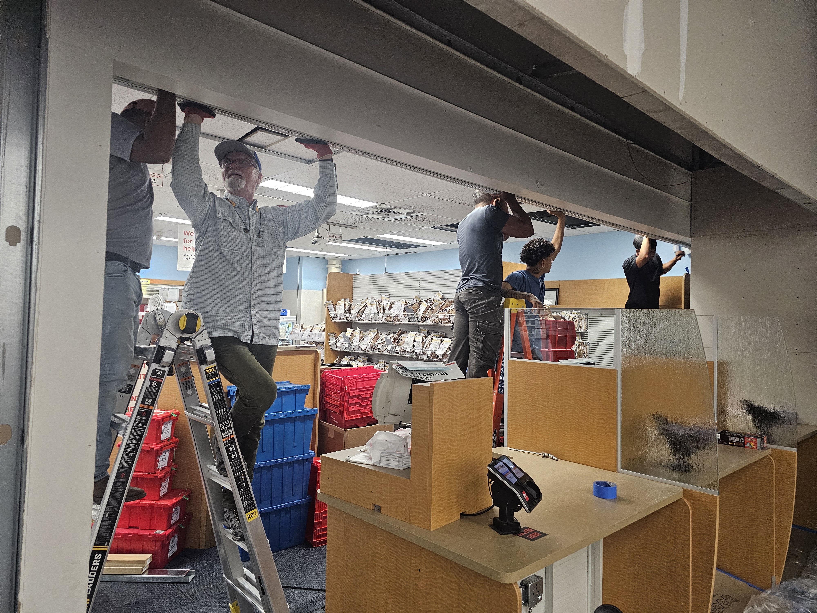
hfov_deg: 73.9
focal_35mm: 23
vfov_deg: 58.9
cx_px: 408
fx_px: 543
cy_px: 306
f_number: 1.7
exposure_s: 1/120
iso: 400
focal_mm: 6.3
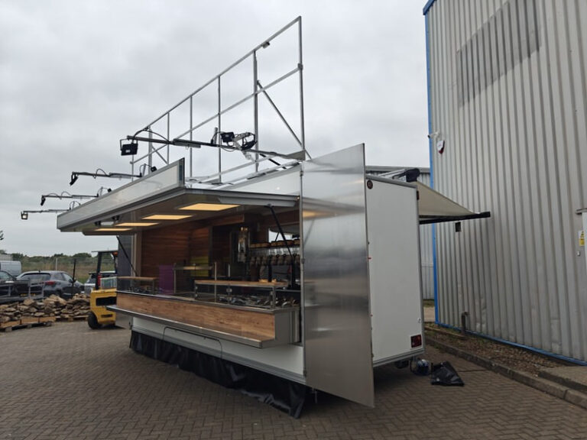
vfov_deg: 58.9
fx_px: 390
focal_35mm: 23
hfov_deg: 73.9
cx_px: 294
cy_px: 220
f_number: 1.6
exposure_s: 1/807
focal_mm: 6.06
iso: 50
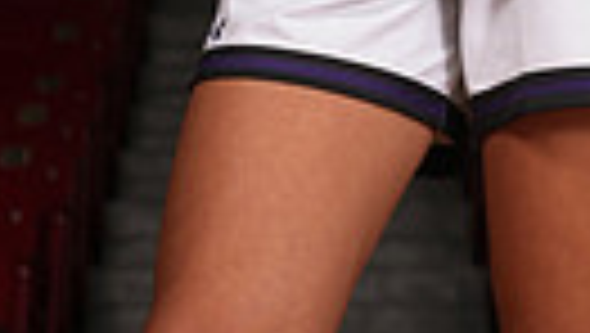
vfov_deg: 4.7
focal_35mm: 251
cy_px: -558
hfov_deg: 8.6
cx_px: 518
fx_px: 3931
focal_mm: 70
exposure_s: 1/200
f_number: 6.3
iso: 250
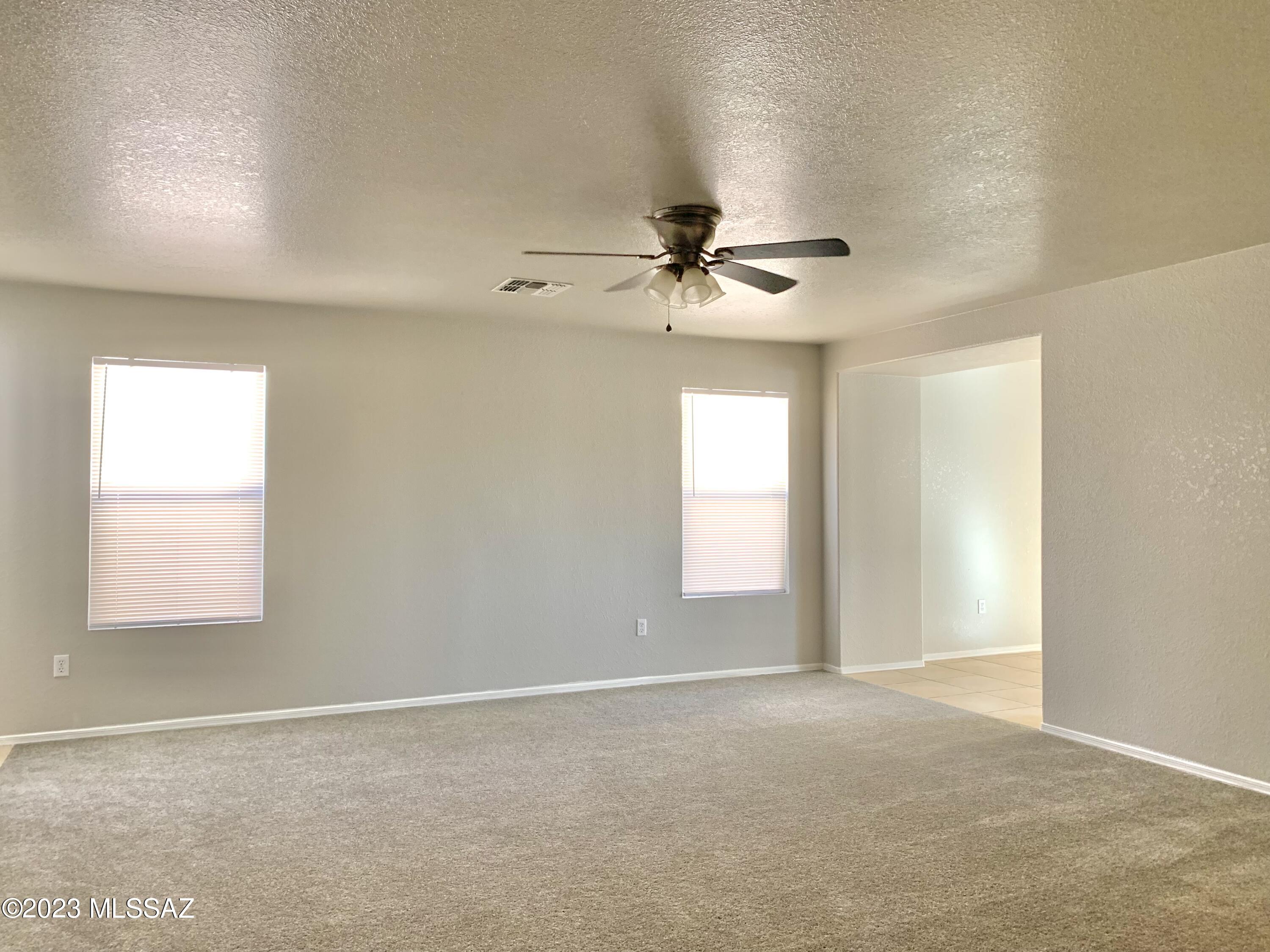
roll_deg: +0.2
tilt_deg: -0.2
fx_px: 954
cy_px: 476
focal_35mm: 26
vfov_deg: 53.1
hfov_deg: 67.3
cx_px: 635
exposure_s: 1/60
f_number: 1.8
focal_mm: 4.25
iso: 100
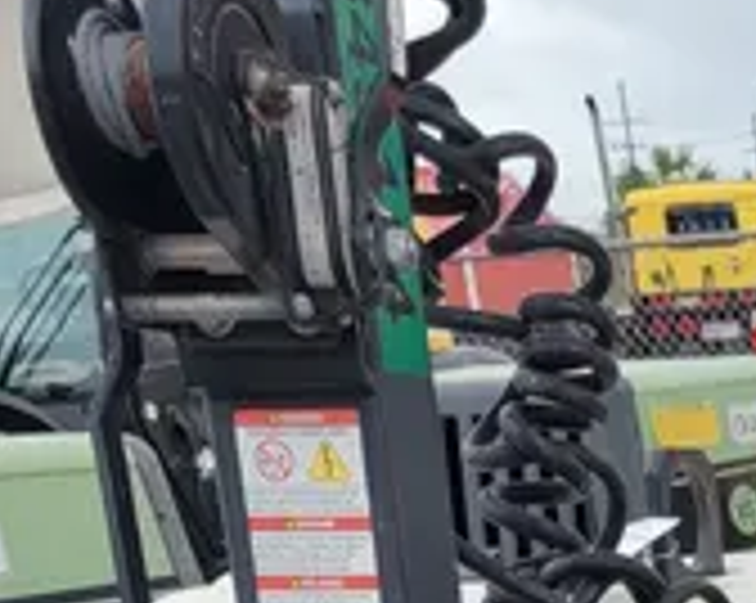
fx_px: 2481
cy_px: 1325
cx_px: 1233
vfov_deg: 11.9
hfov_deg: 15.5
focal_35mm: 111
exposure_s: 1/994
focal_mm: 5.4
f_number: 1.8
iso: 40
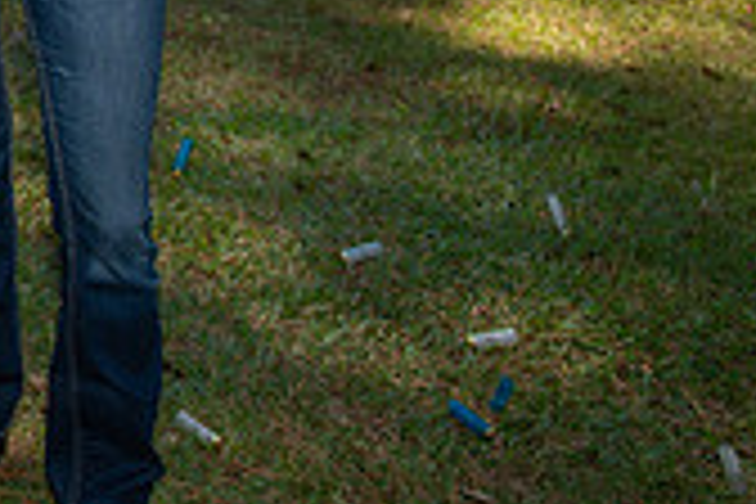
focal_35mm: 90
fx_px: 1890
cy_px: -252
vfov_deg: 14.2
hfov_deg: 19.5
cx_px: -396
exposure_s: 1/200
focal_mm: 26
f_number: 4.5
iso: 125
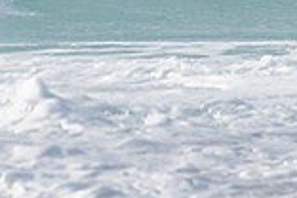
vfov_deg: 0.6
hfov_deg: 0.9
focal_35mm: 2280
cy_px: -194
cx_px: 394
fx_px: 18809
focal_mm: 500
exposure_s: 1/2000
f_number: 5.6
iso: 360
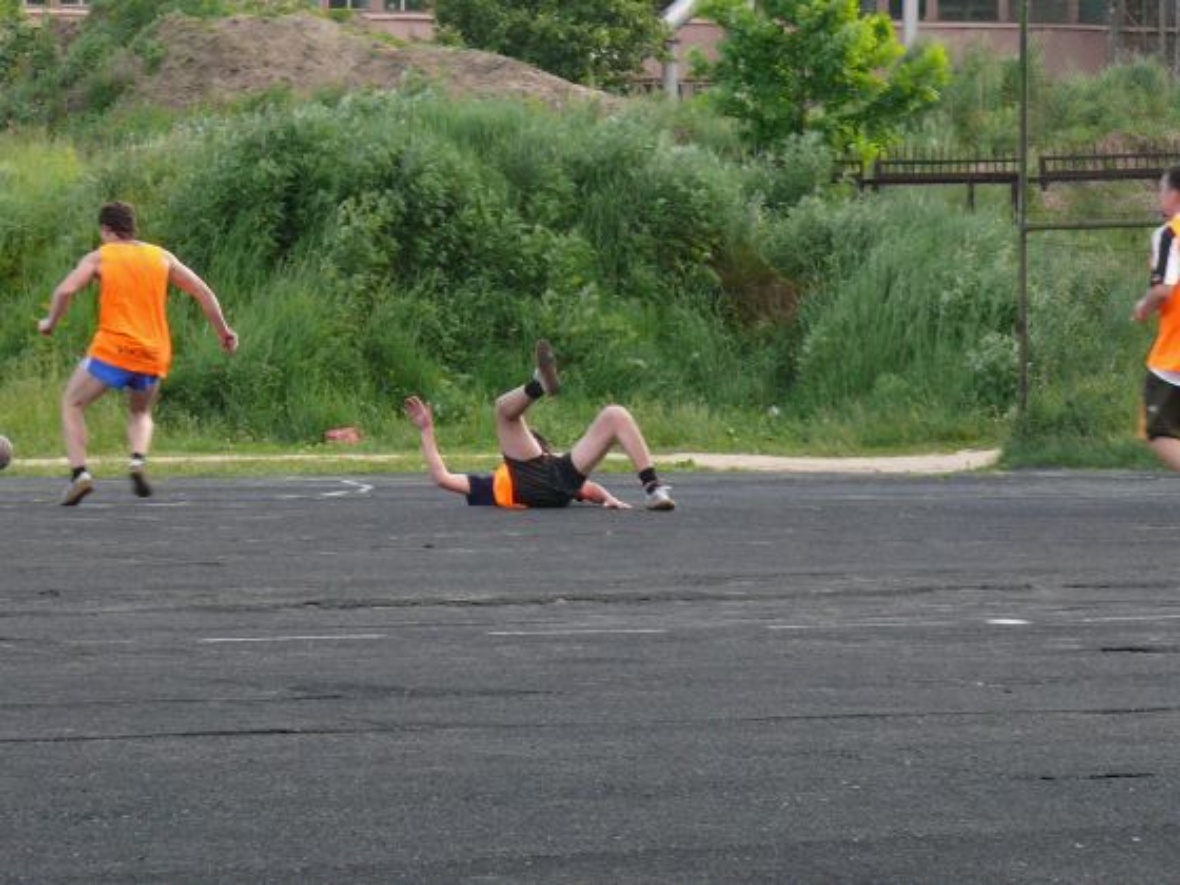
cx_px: 590
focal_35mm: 207
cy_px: 442
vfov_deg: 7.2
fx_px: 7056
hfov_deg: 9.6
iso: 100
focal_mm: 24.6
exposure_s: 1/160
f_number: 4
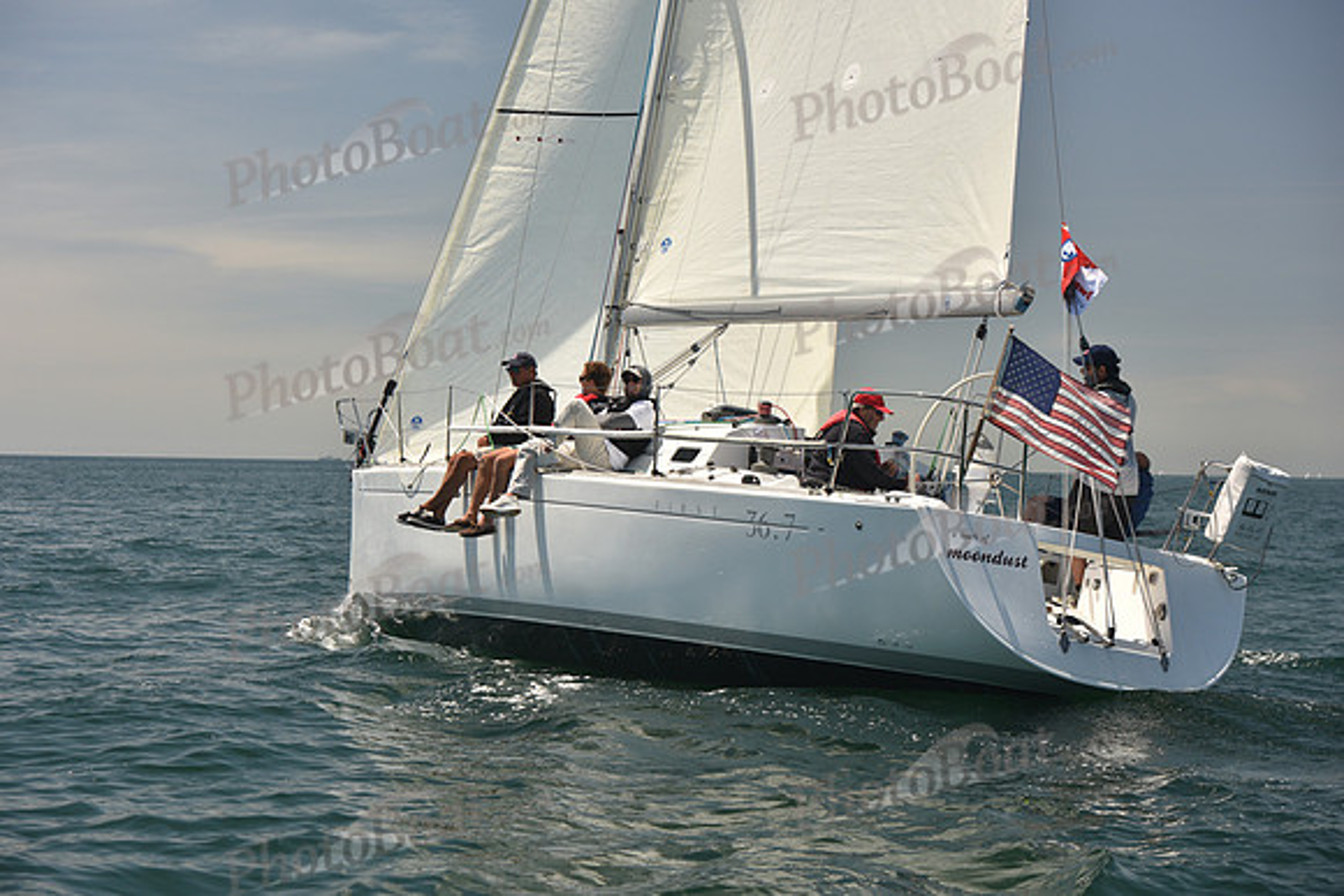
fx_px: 2614
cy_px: 448
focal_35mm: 70
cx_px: 672
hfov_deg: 28.8
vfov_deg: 19.5
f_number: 5.6
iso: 250
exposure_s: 1/800
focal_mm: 70
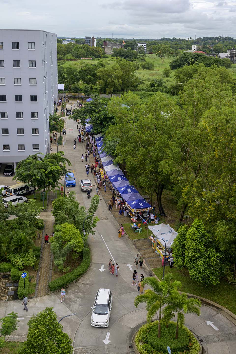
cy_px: 177
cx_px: 118
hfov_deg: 32.6
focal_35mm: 41
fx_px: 403
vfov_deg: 47.4
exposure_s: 1/250
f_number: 8
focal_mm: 41
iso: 400
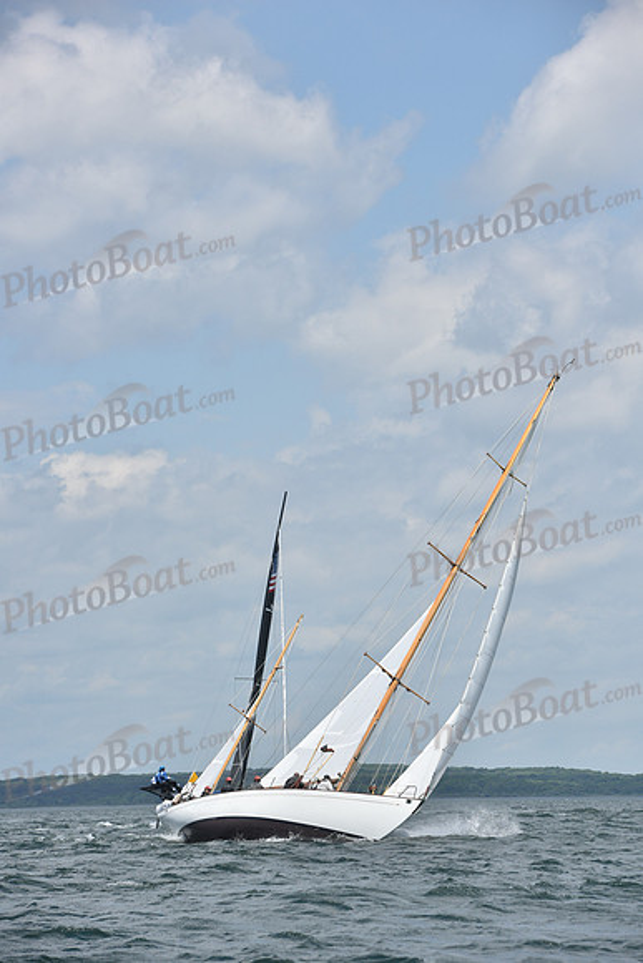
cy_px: 482
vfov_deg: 13.7
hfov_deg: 9.2
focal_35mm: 150
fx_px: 4016
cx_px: 322
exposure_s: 1/1250
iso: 250
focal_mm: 150
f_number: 8
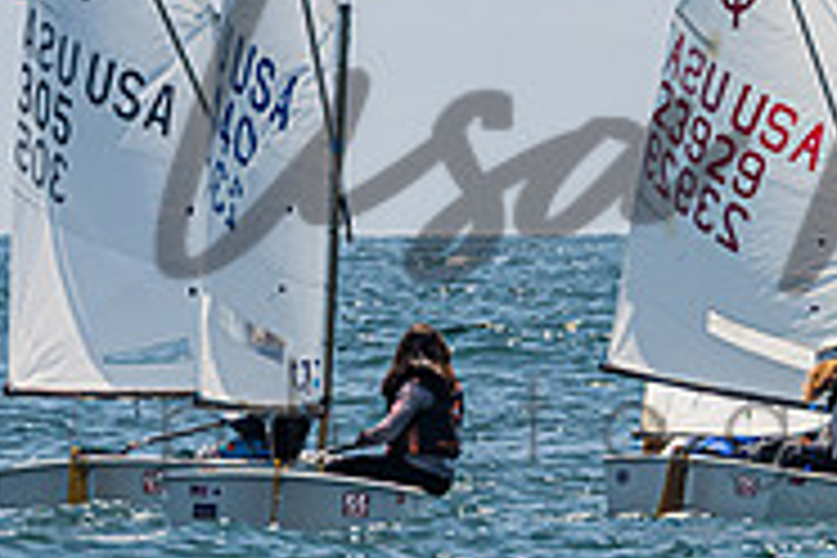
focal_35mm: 1011
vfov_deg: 1.4
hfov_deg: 2.0
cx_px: 703
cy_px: 26
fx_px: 23504
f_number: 8
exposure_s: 1/1250
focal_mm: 240
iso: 250
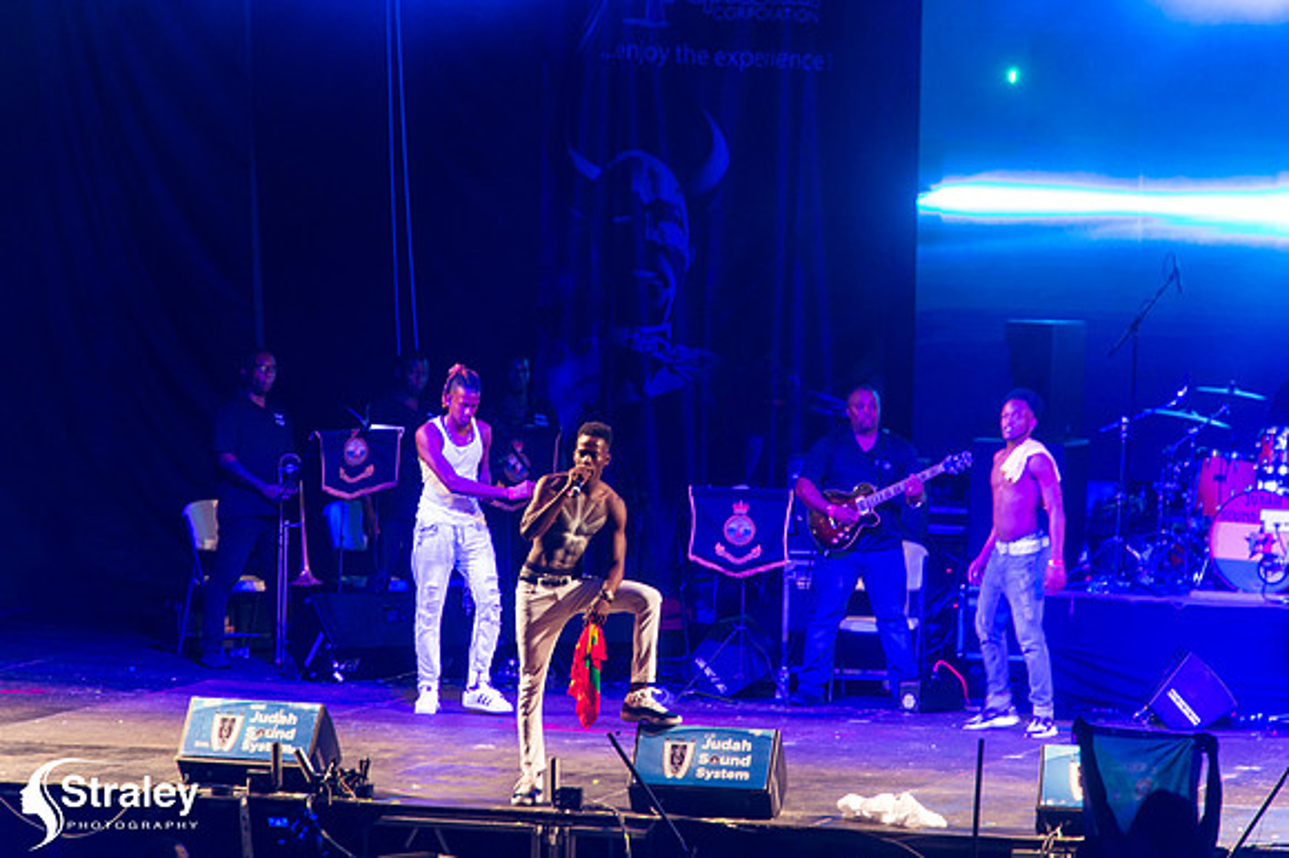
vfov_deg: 4.4
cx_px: 644
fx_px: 11093
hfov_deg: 6.7
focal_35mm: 310
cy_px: 429
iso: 2500
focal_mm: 310
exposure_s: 1/60
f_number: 5.6
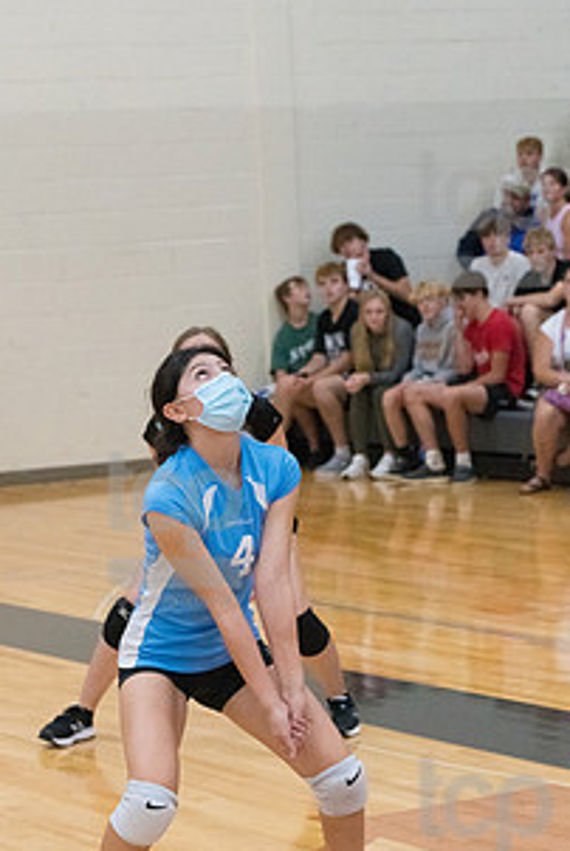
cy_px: 530
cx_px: 175
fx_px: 3033
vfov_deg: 16.0
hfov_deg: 10.7
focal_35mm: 128
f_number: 4.5
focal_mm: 86
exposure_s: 1/1000
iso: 6400
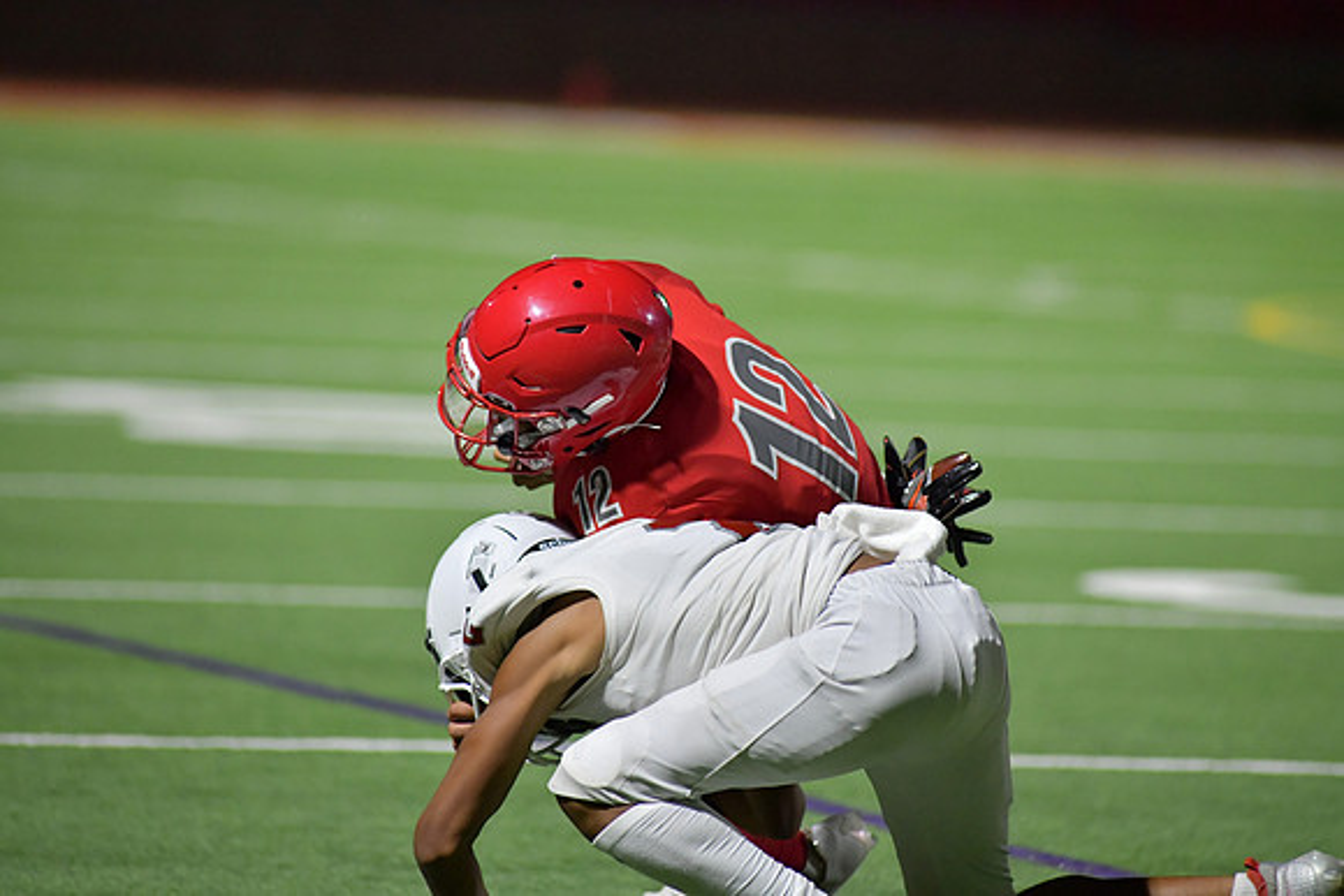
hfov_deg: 6.9
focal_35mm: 300
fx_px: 11202
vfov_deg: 4.6
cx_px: 672
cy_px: 448
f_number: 4
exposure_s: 1/1250
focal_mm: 300
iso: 6400
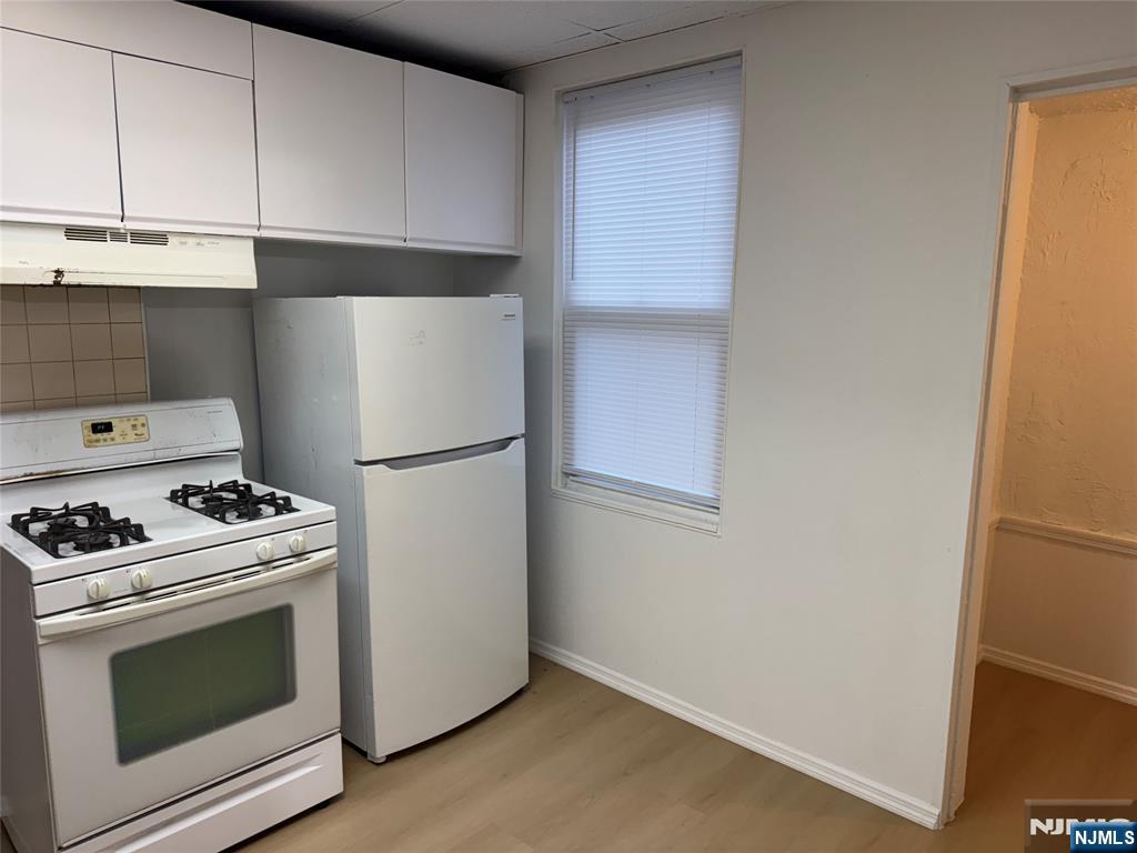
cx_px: 568
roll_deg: -0.7
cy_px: 426
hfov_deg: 71.6
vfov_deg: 56.8
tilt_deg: -10.0
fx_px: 788
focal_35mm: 24
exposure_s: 1/120
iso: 160
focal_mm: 6.76
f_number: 1.78
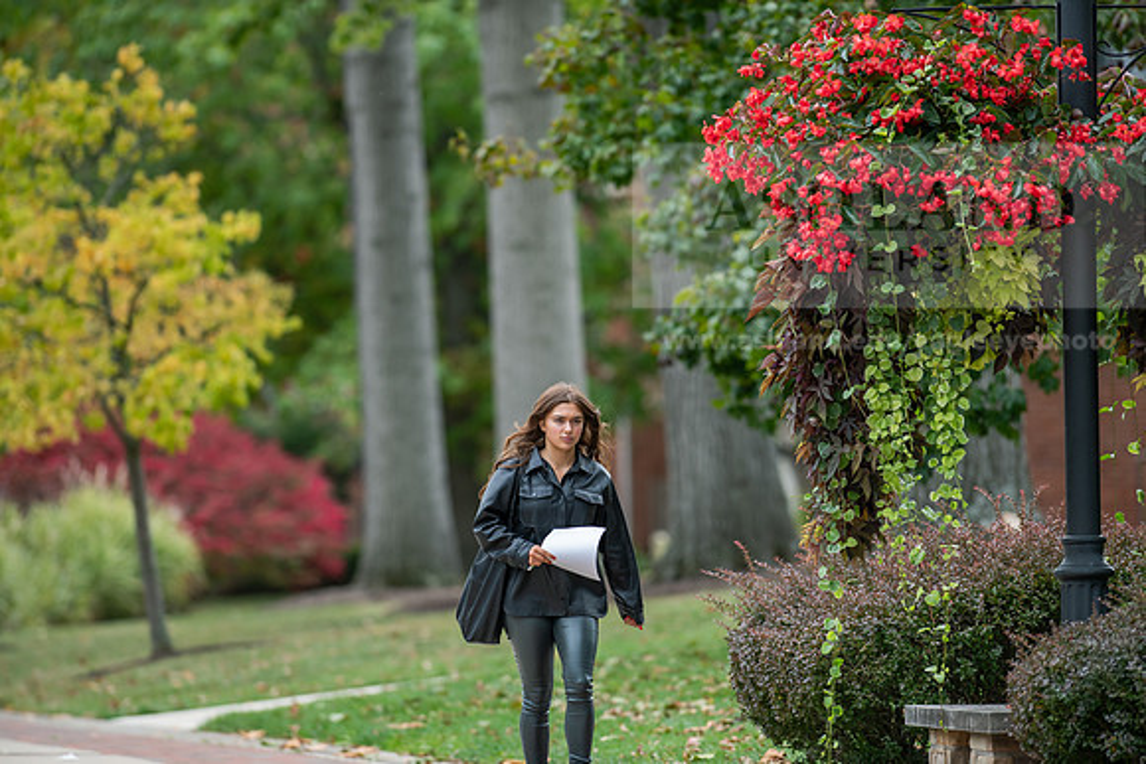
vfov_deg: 4.6
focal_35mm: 300
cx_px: 573
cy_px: 382
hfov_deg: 6.9
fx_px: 9552
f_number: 3.5
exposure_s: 1/320
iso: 160
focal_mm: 300
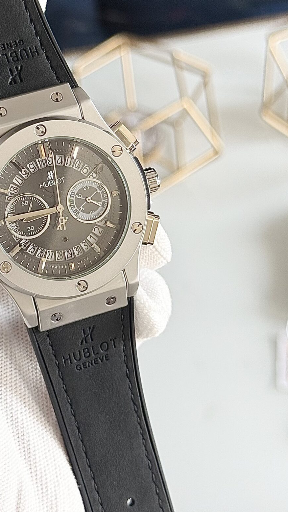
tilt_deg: -56.5
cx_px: 70
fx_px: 1167
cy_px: 174
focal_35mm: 86
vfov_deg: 24.6
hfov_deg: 14.0
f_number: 1.78
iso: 80
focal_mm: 6.76
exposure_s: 1/121
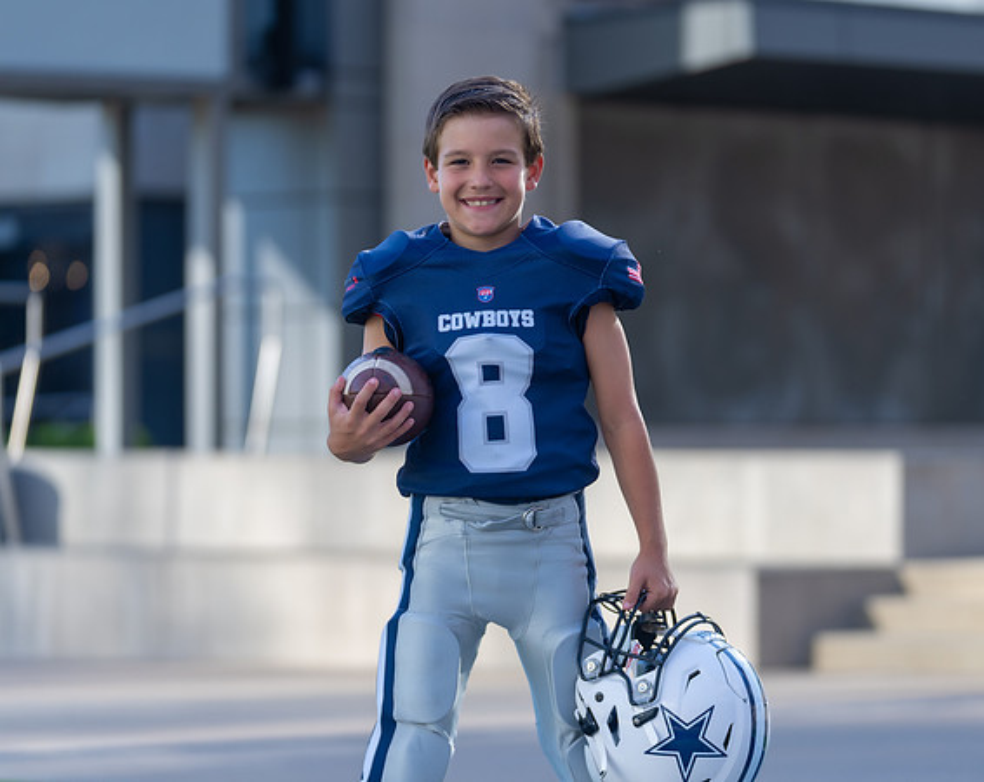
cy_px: 349
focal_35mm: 167
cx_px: 552
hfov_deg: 11.6
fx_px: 4850
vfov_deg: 9.2
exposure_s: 1/500
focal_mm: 131
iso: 100
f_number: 2.8
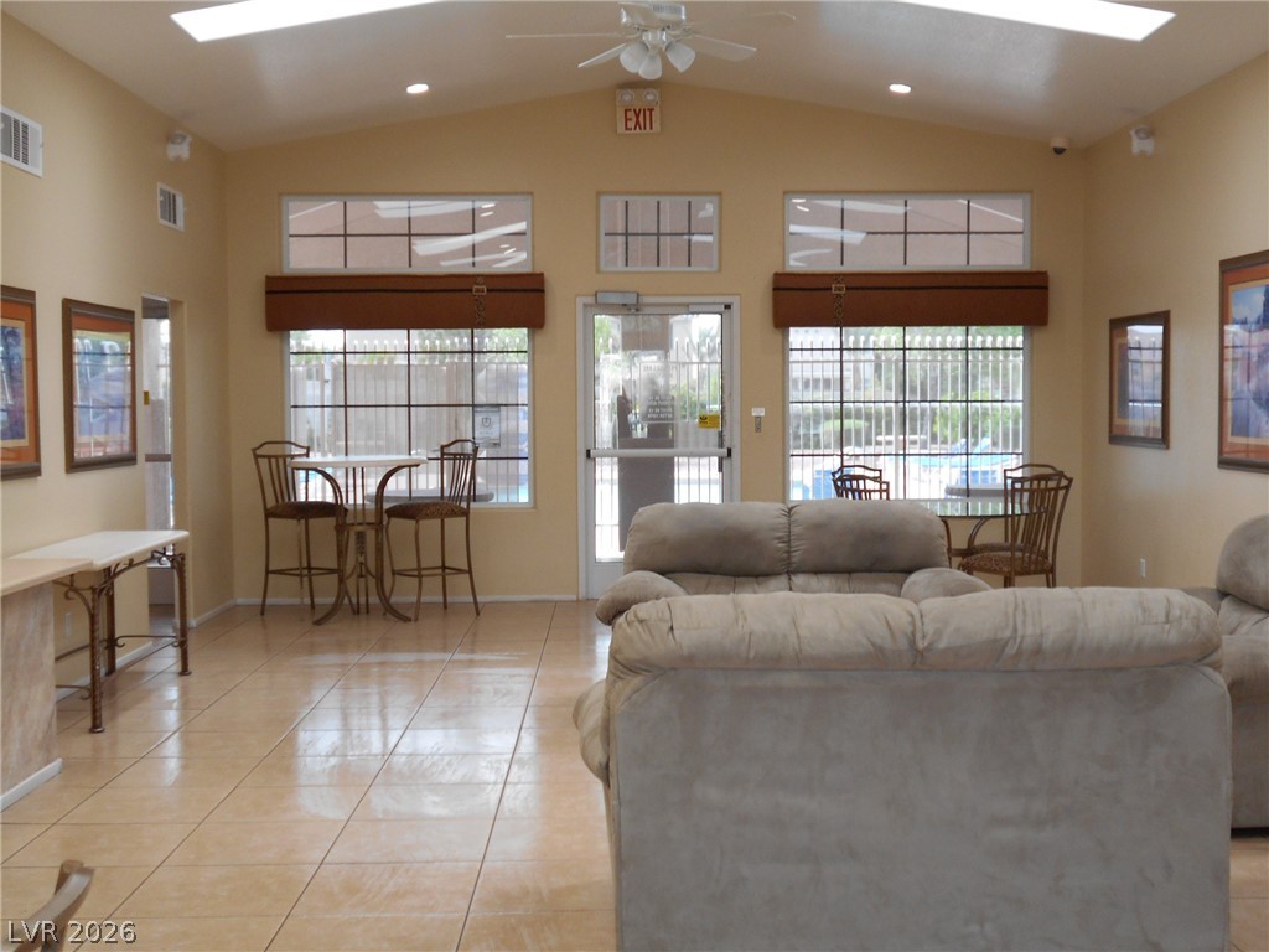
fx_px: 1576
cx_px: 634
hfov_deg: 43.9
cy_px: 476
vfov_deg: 33.6
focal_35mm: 43
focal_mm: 7.7
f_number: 4.2
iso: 125
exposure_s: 1/30
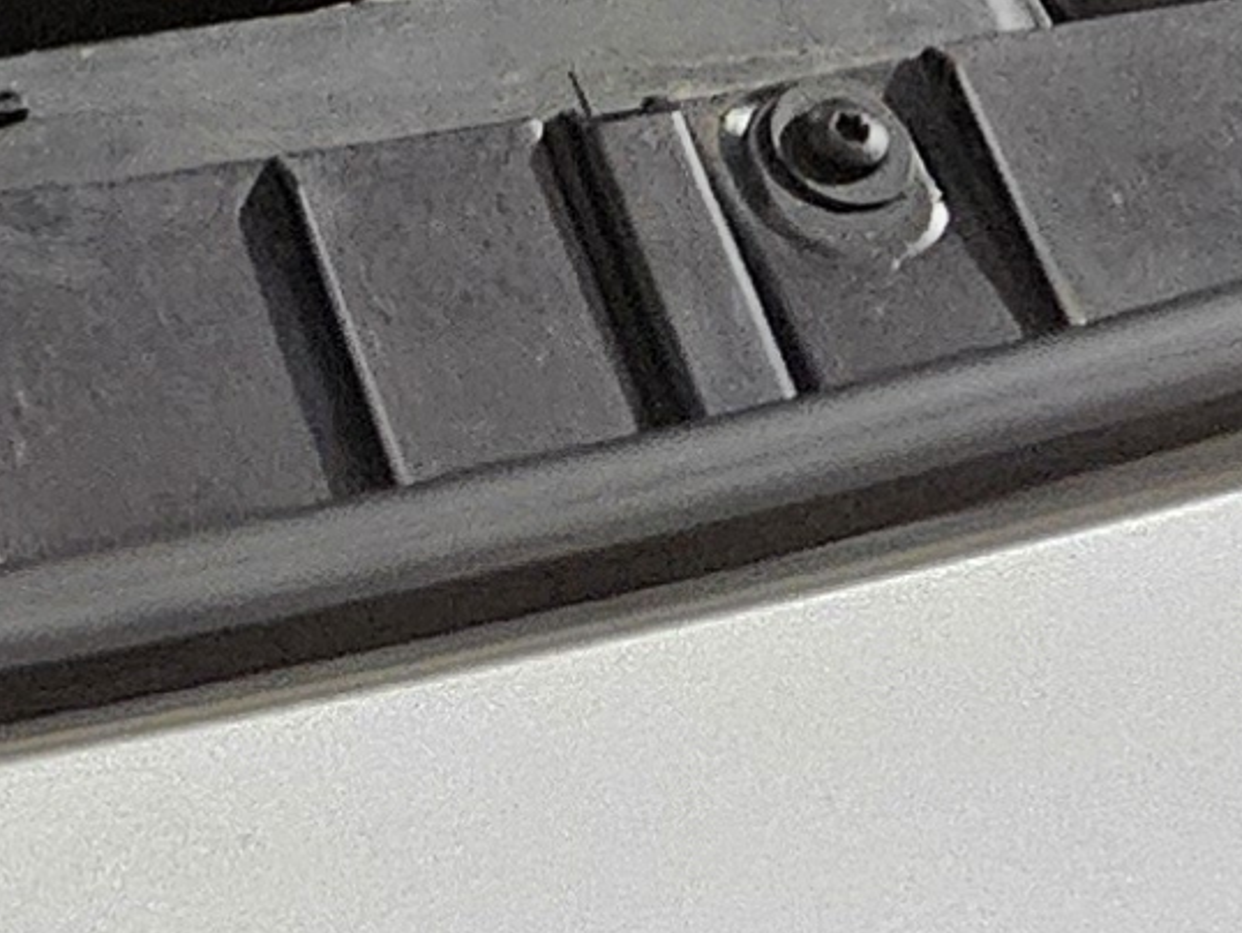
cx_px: -1759
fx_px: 6138
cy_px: -1859
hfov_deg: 10.1
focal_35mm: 171
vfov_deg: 7.6
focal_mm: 5.4
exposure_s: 1/22.2
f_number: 1.8
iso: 1250
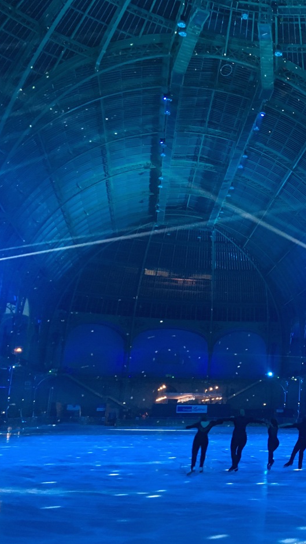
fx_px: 620
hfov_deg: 25.1
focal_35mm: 43
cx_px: 362
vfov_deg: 47.4
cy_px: 268
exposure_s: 1/17
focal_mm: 4.15
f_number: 2.2
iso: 200
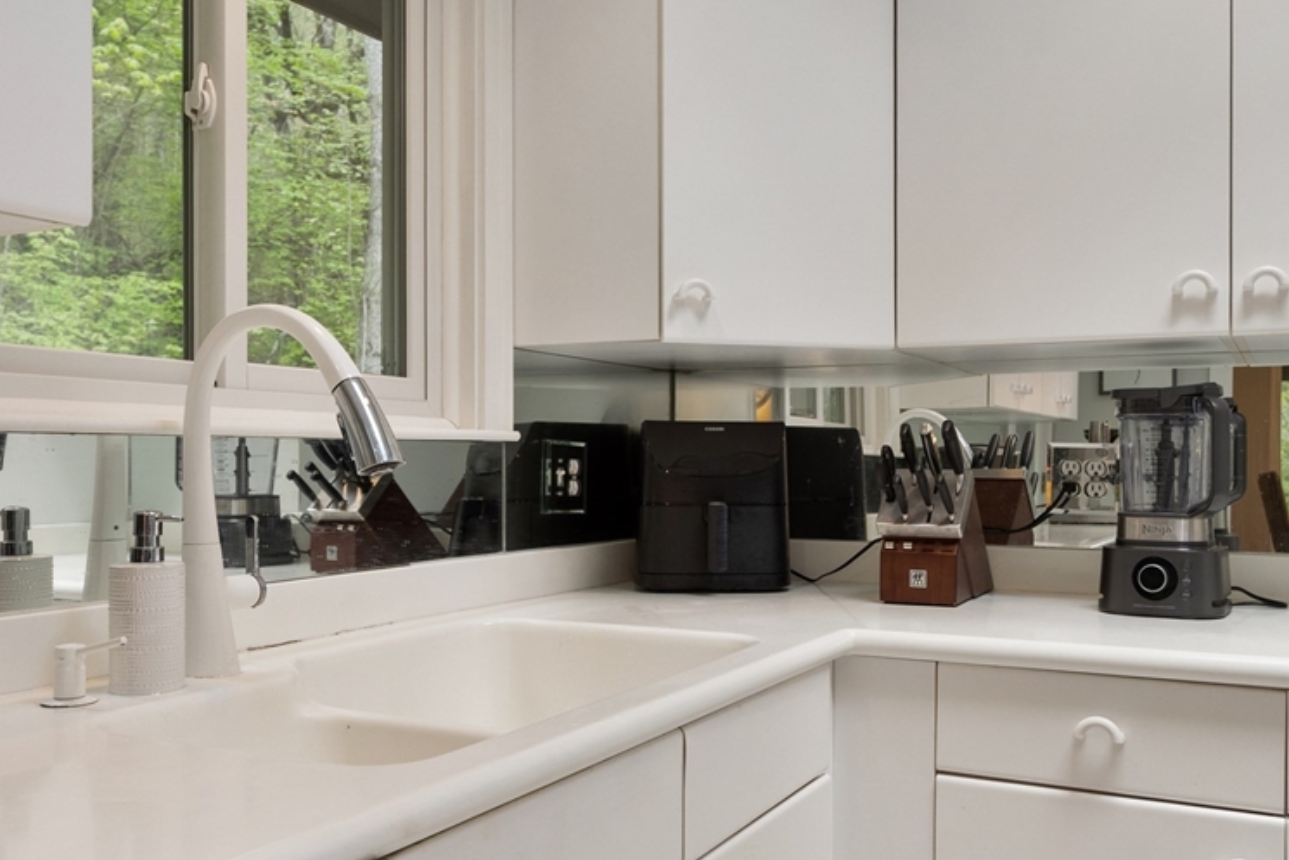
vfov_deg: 40.0
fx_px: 1182
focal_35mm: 33
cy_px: 463
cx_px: 754
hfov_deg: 56.9
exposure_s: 1/20
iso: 800
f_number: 6.3
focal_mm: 16
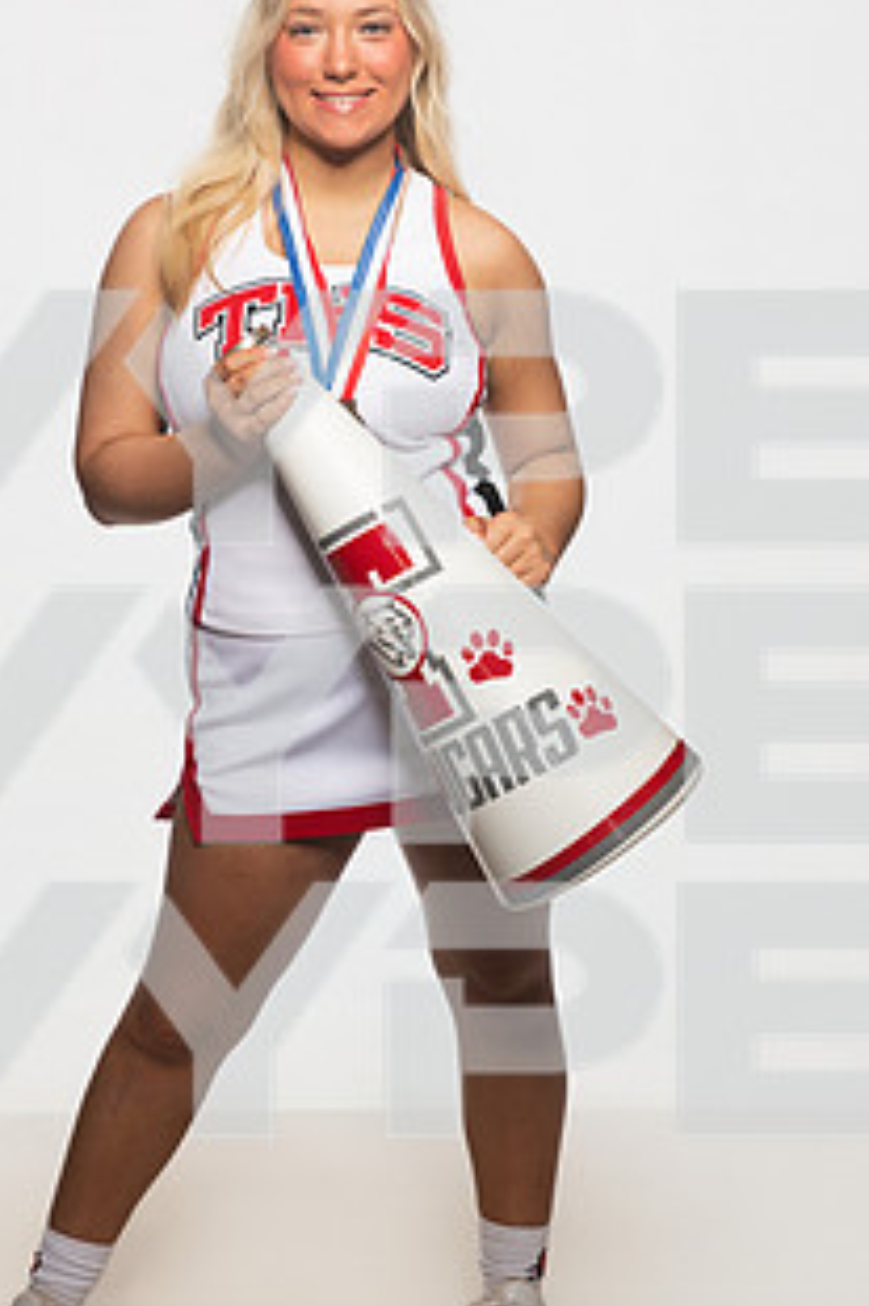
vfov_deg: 25.1
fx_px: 2936
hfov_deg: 16.8
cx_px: 344
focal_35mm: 81
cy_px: 718
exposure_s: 1/200
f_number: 6.3
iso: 500
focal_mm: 56
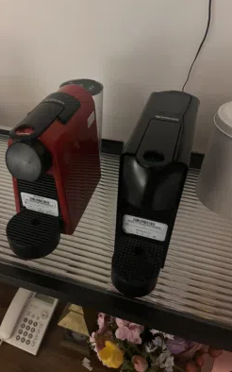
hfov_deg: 44.3
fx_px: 283
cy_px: 187
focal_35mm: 28
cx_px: 93
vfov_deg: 66.5
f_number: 1.6
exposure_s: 1/30
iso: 800
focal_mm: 5.1
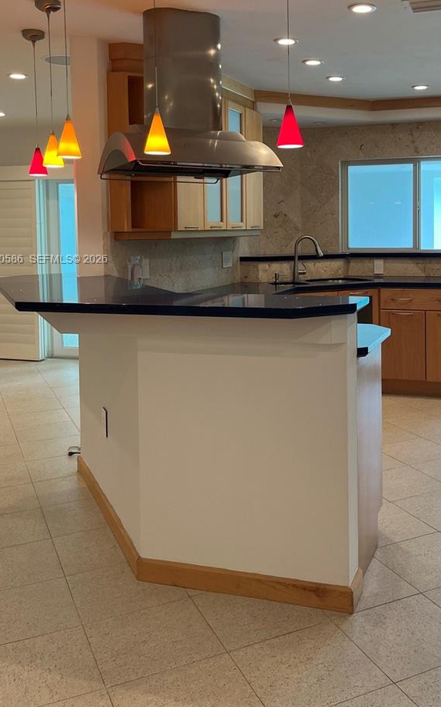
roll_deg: +1.3
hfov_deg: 34.8
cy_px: 260
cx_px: 311
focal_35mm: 36
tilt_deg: -3.5
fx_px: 693
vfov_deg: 53.4
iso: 64
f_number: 1.6
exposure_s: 1/129
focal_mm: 5.1
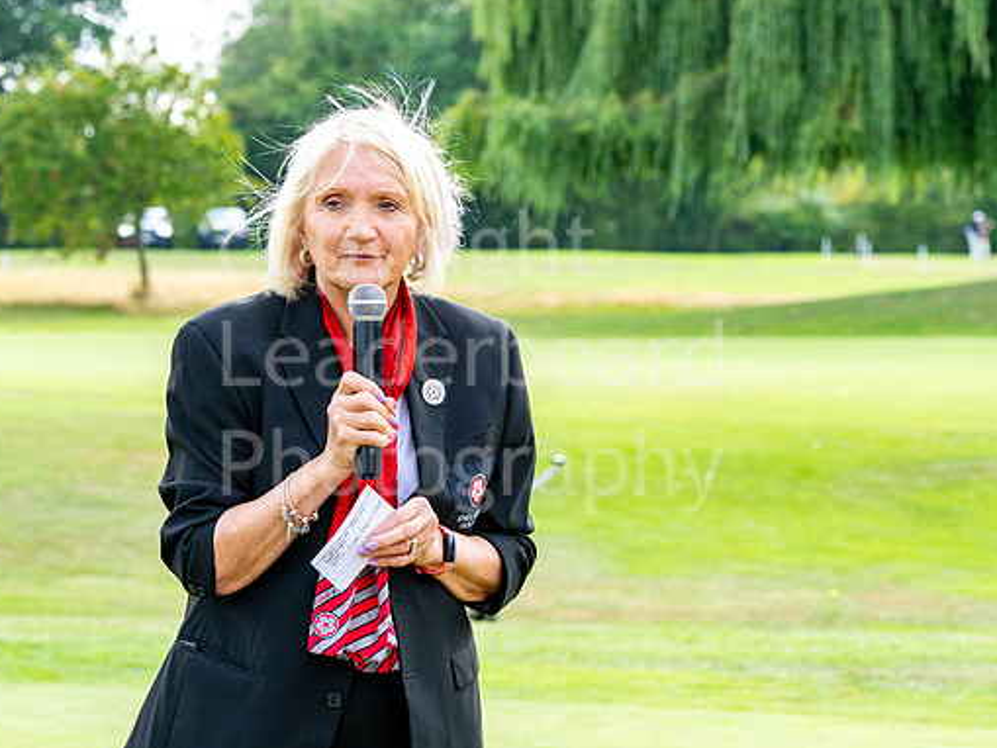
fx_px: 4004
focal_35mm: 139
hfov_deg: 14.2
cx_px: 476
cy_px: 372
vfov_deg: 10.7
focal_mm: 85
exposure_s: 1/400
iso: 200
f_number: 5.6
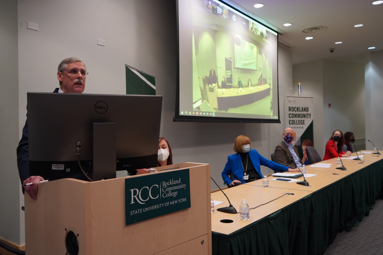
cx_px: 192
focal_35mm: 30
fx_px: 319
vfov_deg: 43.6
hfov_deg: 61.9
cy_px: 128
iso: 2500
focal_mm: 30
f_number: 4
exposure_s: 1/160
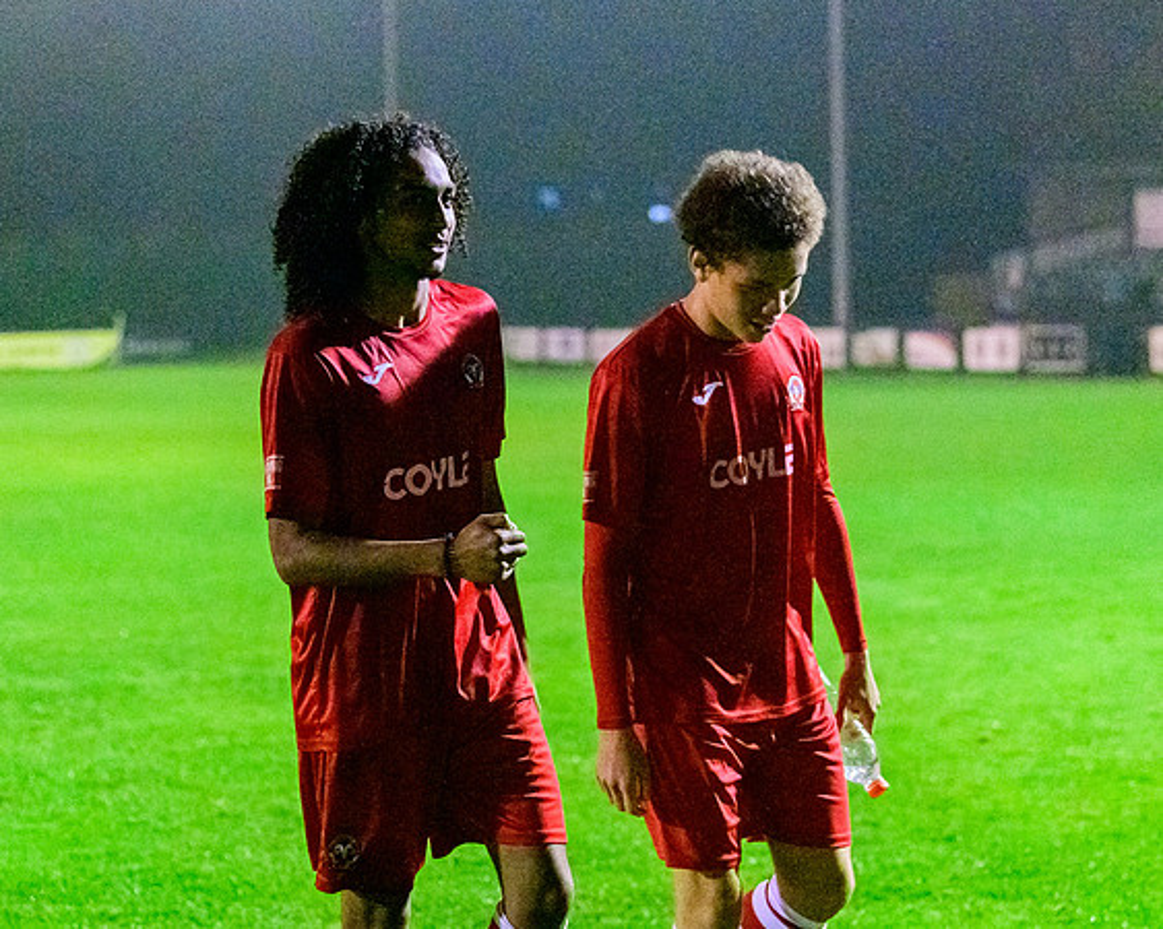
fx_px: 3713
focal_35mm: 108
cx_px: 565
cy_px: 581
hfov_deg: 17.8
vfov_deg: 14.3
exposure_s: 1/1250
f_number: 3.2
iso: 12800
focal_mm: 70
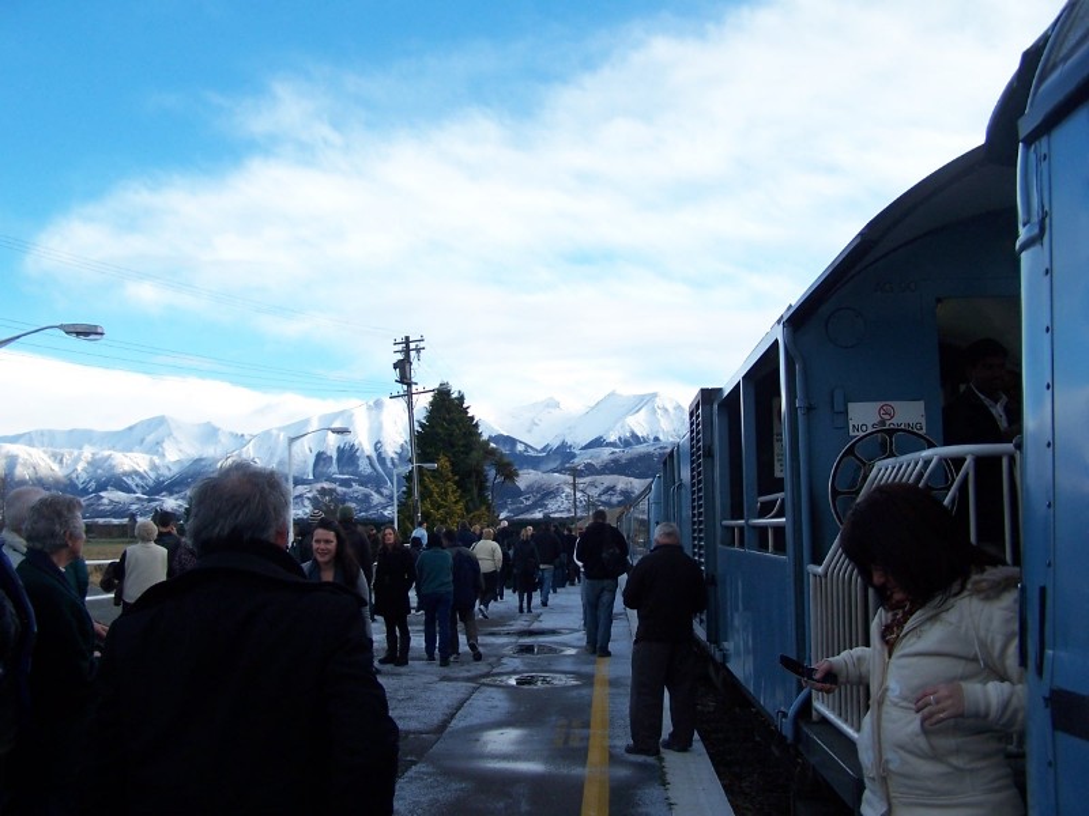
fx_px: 1195
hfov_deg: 49.0
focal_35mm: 38
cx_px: 544
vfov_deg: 37.7
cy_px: 408
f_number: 2.8
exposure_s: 1/350
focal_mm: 6.3
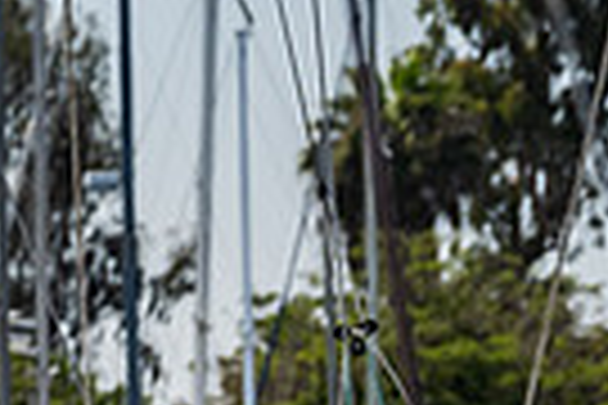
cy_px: 866
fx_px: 6603
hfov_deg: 5.2
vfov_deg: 3.5
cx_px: -234
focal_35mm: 391
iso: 400
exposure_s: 1/800
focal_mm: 91
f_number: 6.3
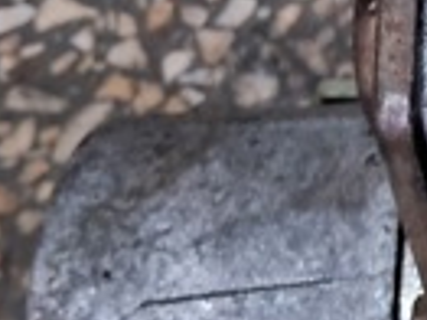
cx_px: 786
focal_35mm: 127
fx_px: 1565
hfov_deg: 13.7
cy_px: 171
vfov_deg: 11.7
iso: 400
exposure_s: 1/30
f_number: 1.8
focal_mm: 3.98
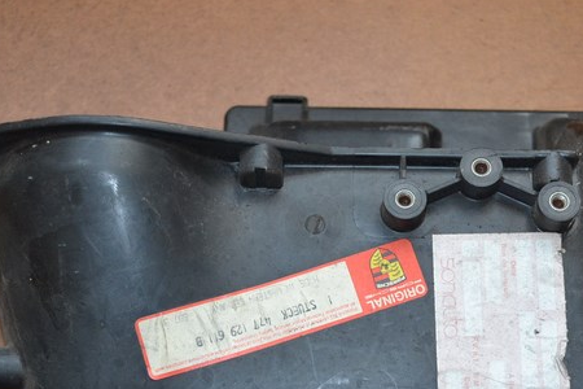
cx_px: 338
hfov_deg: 25.3
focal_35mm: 80
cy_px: 333
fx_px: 1295
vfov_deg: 16.9
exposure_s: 1/60
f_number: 4.5
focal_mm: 30
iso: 900
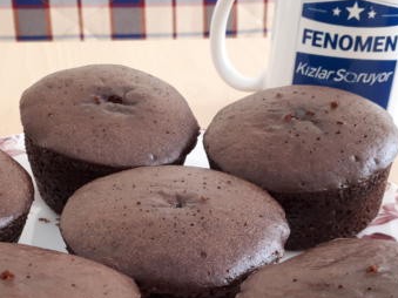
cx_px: 142
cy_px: 231
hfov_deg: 34.7
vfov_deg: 26.1
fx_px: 632
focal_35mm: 55
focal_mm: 3.6
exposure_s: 1/25
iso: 160
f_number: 1.9
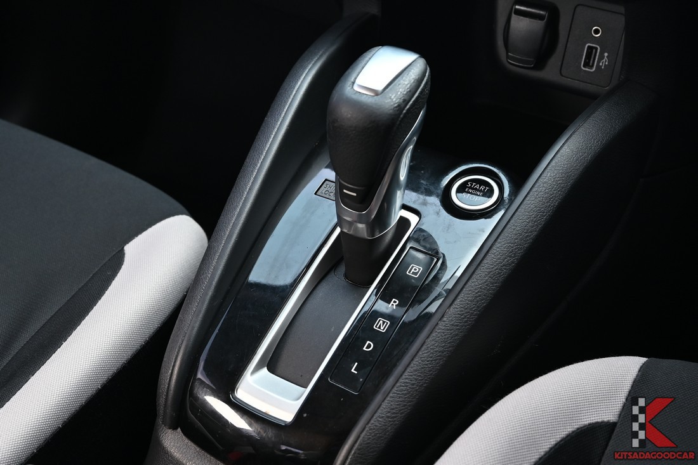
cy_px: 232
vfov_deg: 27.5
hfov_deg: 40.3
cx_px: 349
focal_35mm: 49
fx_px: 950
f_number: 5.6
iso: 400
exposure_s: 1/45
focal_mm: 33
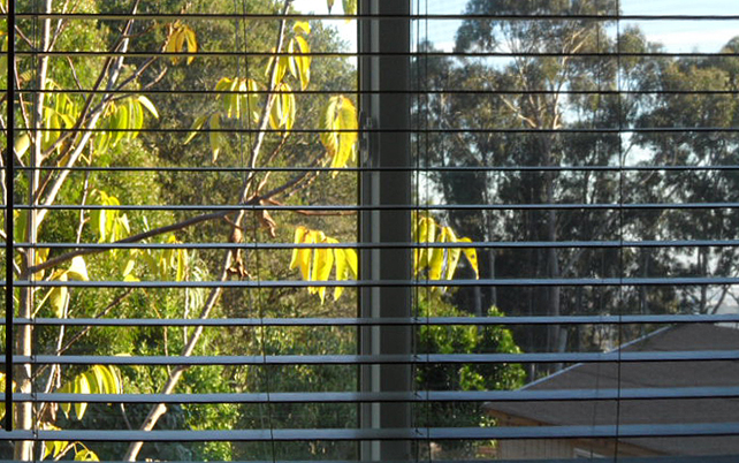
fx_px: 1330
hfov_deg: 31.1
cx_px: 383
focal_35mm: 66
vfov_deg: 19.6
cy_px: 135
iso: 80
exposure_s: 1/125
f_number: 3.8
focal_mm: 8.2
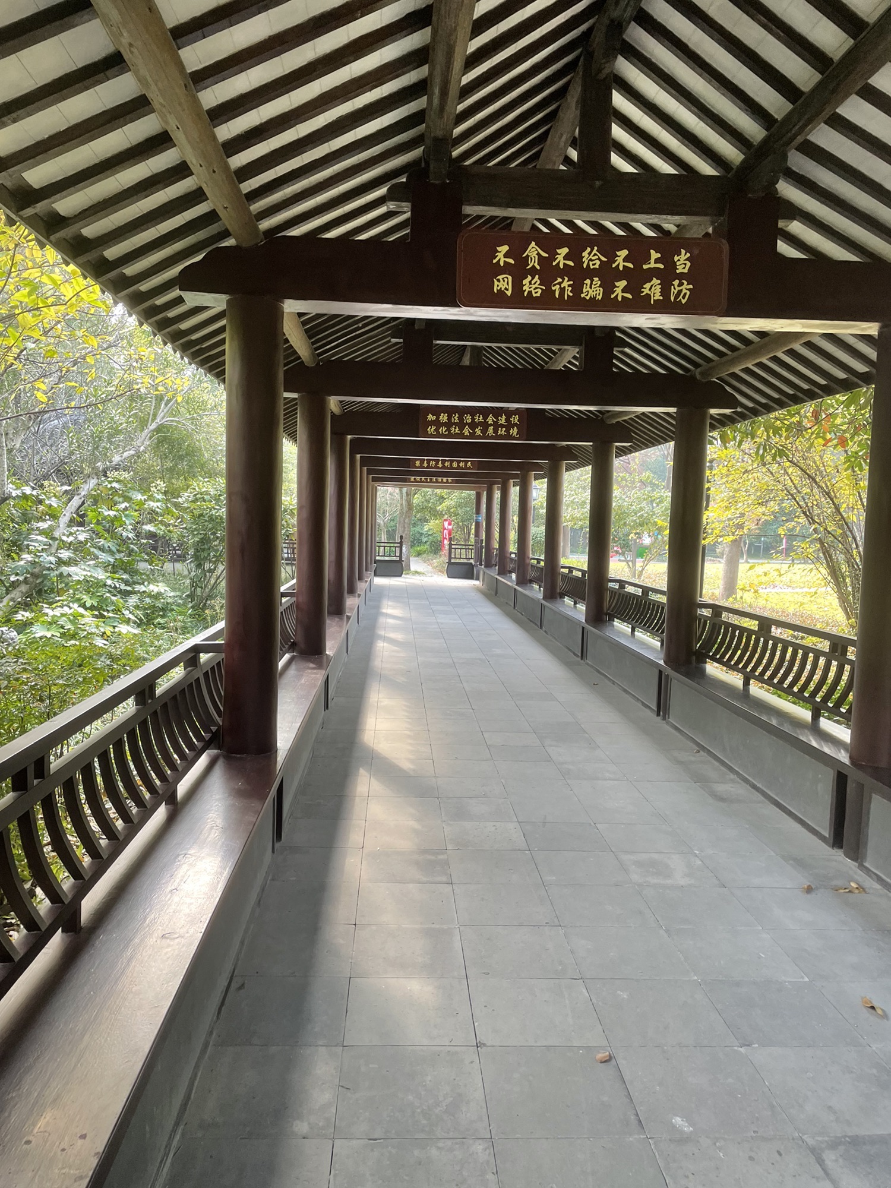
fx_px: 892
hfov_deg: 53.1
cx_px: 446
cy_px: 594
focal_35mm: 26
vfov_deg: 67.3
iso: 80
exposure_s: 1/121
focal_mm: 4.2
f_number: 1.6
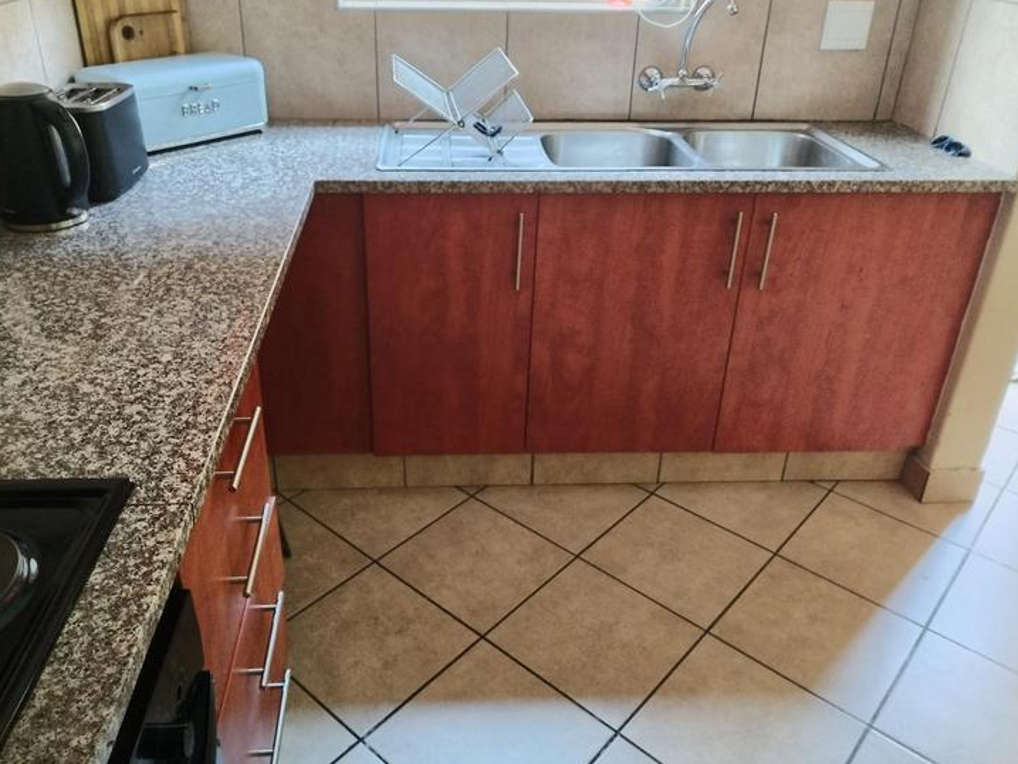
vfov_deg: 48.2
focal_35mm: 29
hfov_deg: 61.5
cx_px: 463
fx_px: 853
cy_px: 341
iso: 1819
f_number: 1.8
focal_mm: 4.7
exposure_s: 1/100
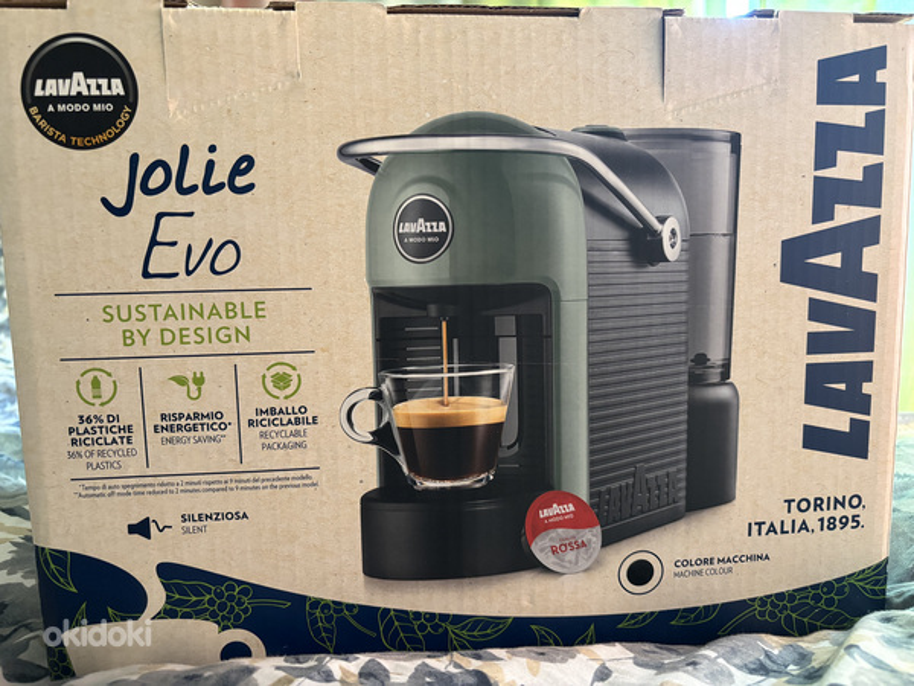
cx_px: 457
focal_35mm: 26
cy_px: 343
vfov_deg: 53.1
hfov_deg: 67.3
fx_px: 687
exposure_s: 1/60
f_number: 1.6
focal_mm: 5.96
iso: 500
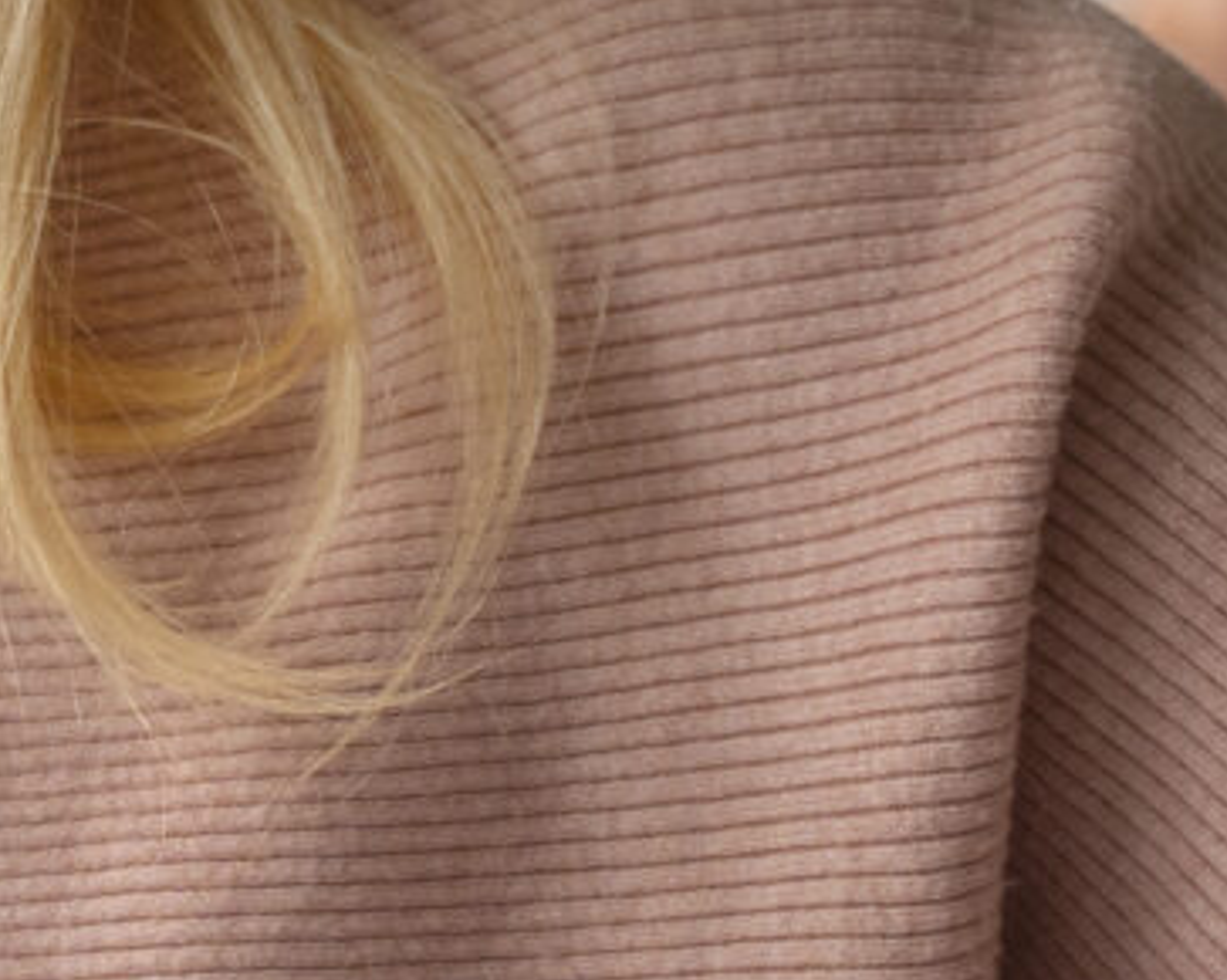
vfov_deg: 5.8
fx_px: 9618
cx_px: -466
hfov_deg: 7.2
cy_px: 147
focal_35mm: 265
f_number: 2.8
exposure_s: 1/320
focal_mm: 40
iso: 400
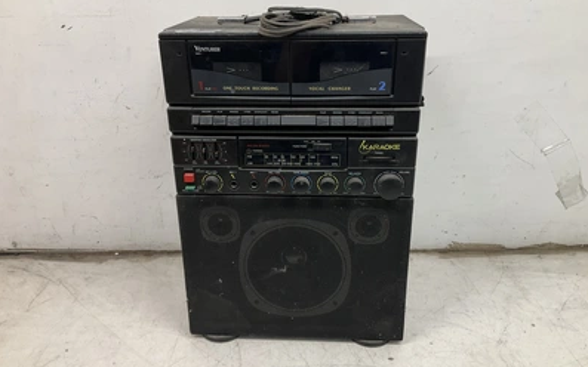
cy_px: 167
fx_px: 497
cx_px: 293
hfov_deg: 61.2
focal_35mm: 31
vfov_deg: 40.5
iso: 50
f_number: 1.8
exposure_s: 1/120
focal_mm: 3
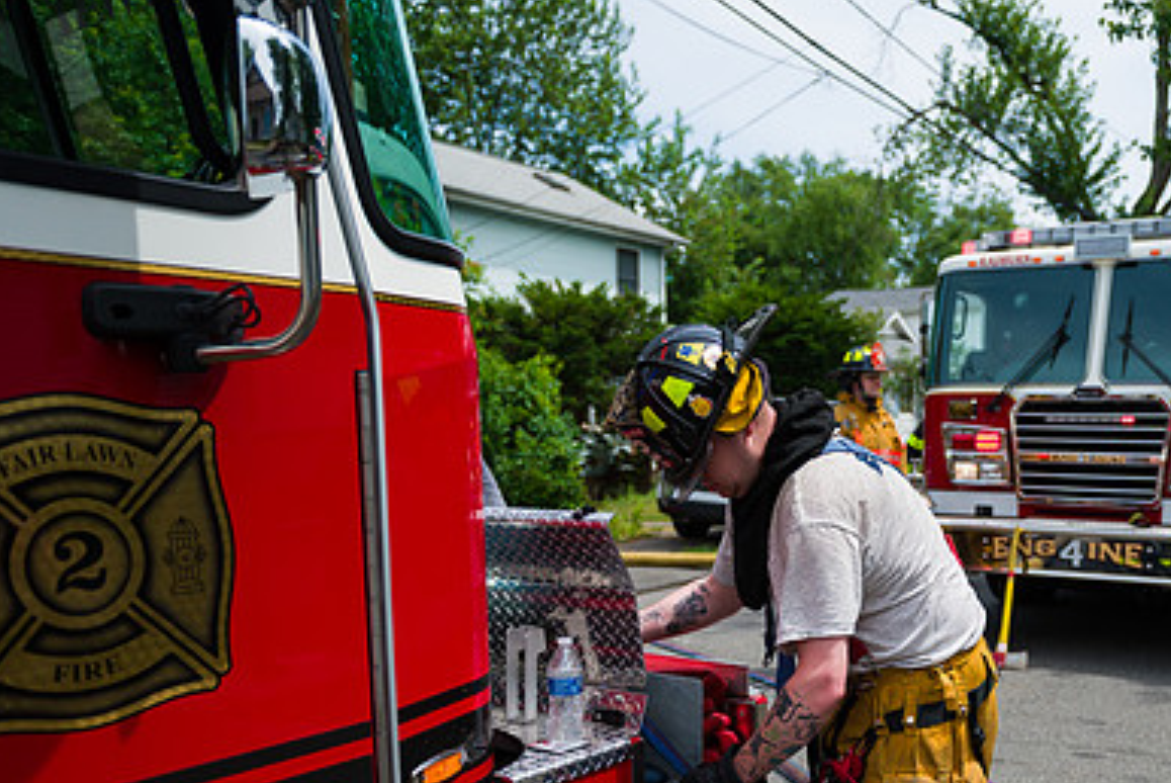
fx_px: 1172
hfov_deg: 52.0
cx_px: 792
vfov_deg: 36.2
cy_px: 571
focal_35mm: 36
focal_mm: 24
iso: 200
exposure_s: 1/3200
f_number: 3.2
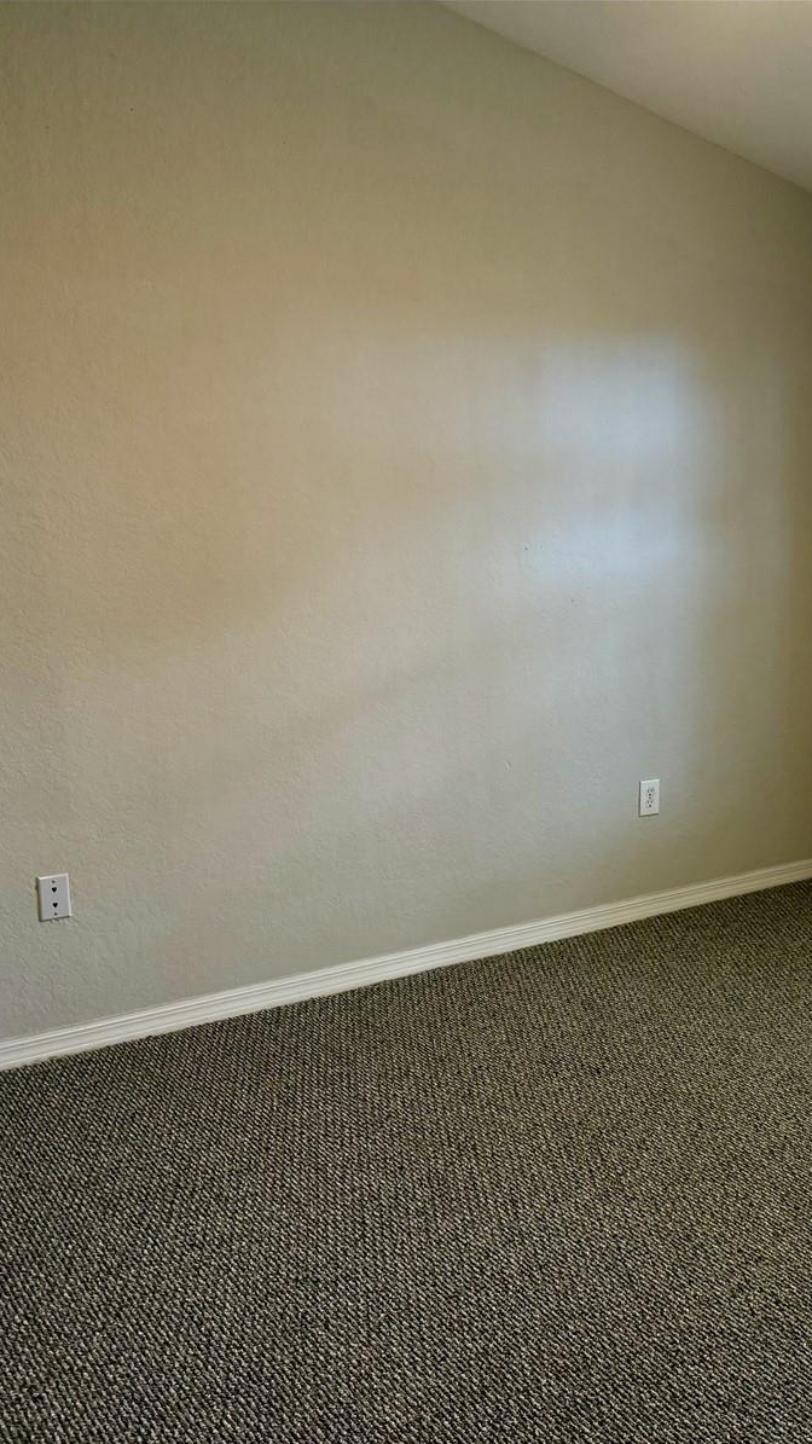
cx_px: 823
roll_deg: -1.2
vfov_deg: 56.6
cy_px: 724
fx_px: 1340
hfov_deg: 31.1
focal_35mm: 35
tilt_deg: -9.8
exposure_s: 1/170
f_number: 1.78
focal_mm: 6.76
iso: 200
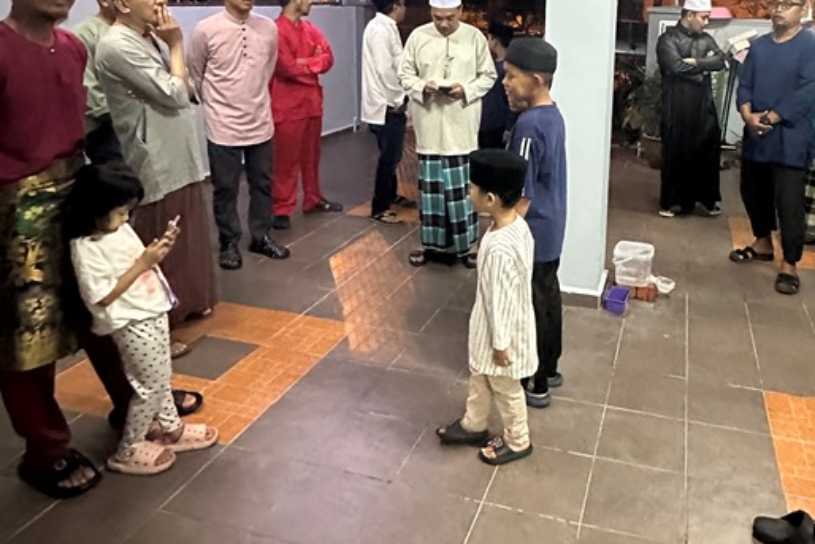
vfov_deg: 42.9
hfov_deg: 62.5
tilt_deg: -9.5
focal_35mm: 29
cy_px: 109
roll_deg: -2.6
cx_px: 522
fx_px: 657
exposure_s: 1/50
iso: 1250
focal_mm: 2.22
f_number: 2.2
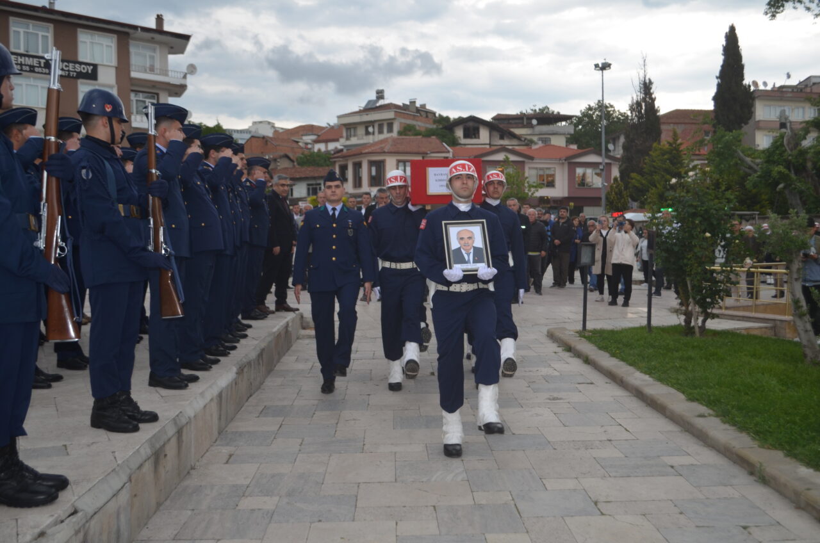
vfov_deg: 36.7
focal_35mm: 36
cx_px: 410
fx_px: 818
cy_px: 272
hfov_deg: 53.2
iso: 200
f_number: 4
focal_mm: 24
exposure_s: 1/180
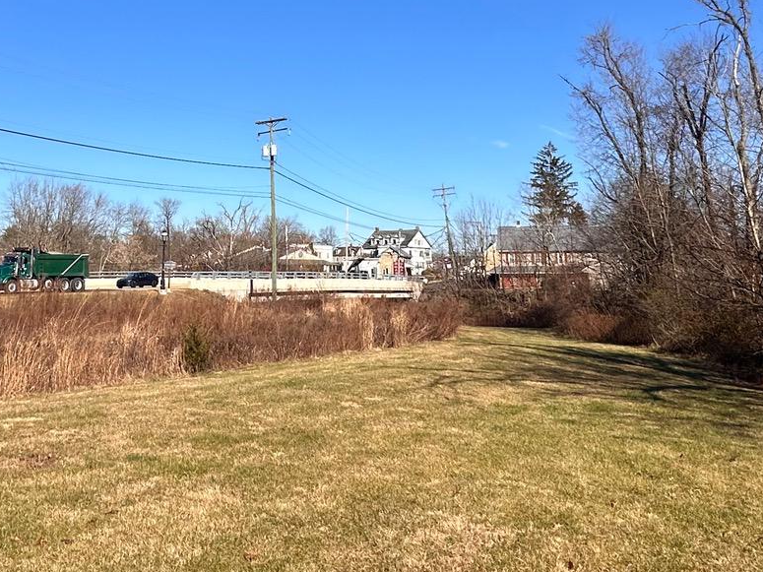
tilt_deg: +14.8
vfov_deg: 36.6
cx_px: 253
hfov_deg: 49.3
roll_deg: -1.0
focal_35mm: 37
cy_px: 74
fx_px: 815
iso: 50
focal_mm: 2.22
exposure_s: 1/2398
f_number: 2.2
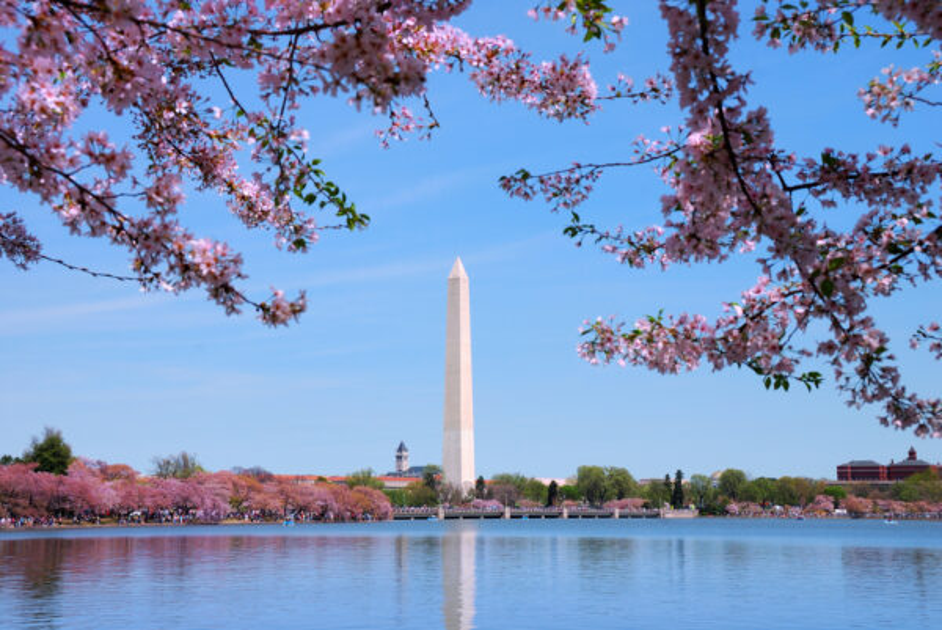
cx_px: 471
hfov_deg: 38.9
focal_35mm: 51
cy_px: 315
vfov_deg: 26.5
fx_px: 1335
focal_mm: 34
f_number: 14
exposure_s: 1/200
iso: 100
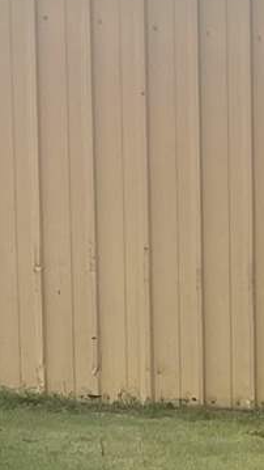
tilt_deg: -10.5
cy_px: 693
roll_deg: -2.4
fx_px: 2264
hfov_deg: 6.0
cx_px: 876
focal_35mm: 182
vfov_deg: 11.4
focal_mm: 4.2
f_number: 1.6
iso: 32
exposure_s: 1/401
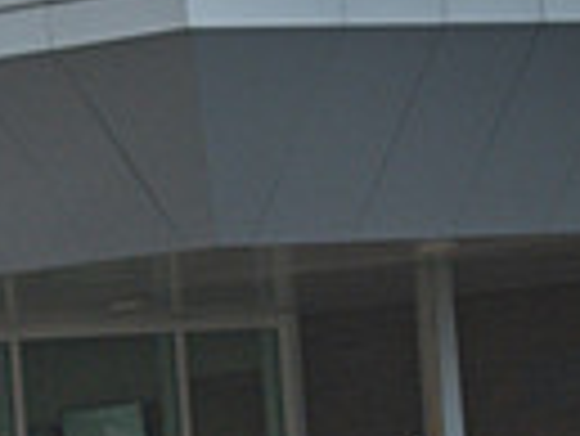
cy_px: 629
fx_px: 7681
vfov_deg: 3.2
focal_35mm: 458
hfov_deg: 4.3
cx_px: -2
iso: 200
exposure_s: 1/500
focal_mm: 50
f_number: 5
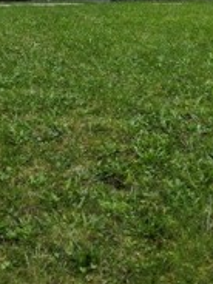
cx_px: 137
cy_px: -131
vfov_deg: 18.3
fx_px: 788
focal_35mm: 96
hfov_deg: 15.4
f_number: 1.8
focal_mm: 5.4
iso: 80
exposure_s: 1/180
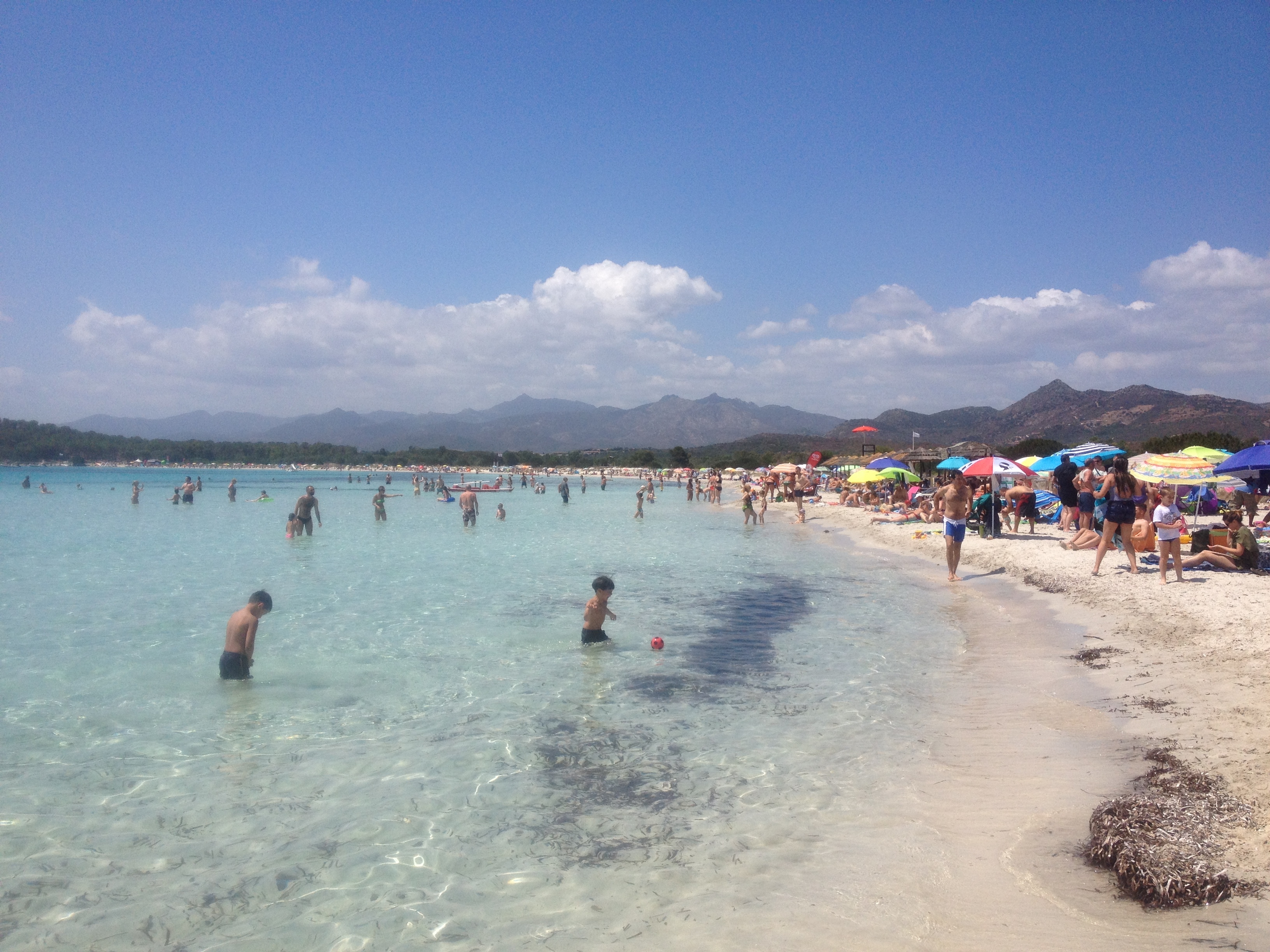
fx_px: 1284
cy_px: 476
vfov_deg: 40.7
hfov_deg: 52.6
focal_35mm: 35
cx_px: 635
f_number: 2.4
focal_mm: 4.28
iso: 50
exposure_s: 1/3247
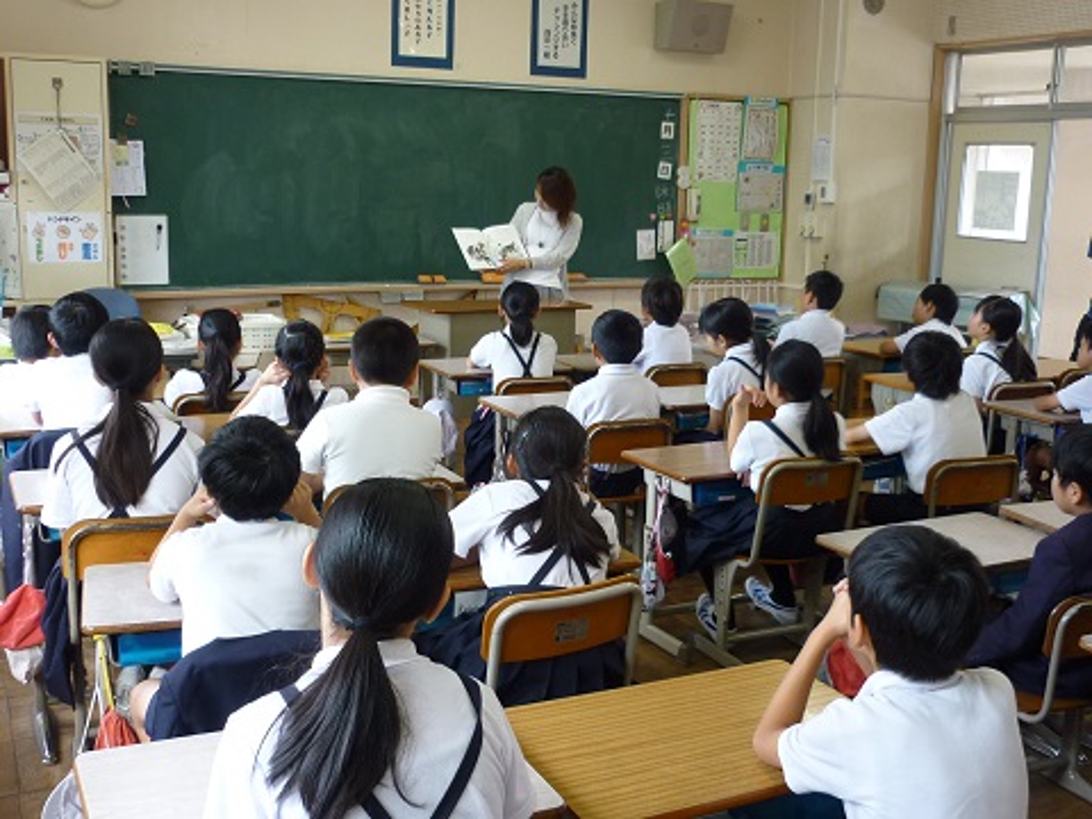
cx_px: 546
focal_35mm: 38
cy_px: 410
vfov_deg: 37.7
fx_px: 1199
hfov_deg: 49.0
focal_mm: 5.5
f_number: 2.8
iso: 125
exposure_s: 1/30
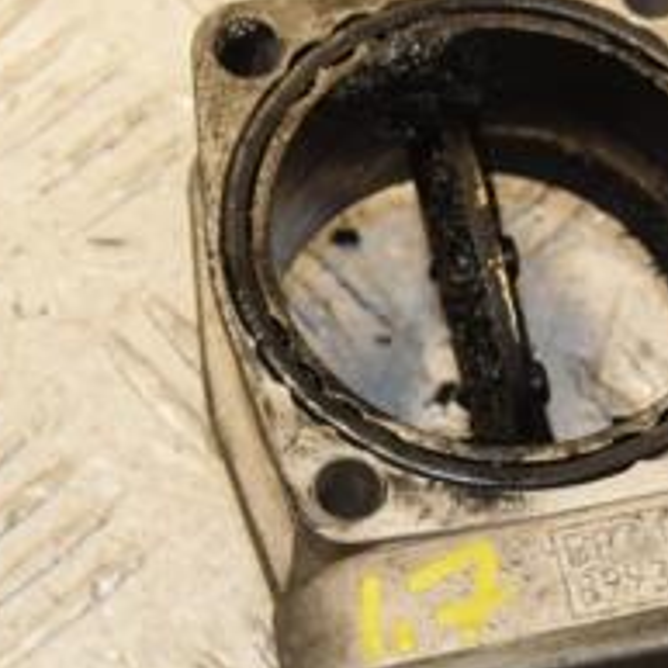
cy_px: 453
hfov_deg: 8.5
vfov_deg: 8.5
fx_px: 4498
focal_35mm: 206
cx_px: 599
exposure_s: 1/200
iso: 800
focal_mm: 52
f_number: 7.1
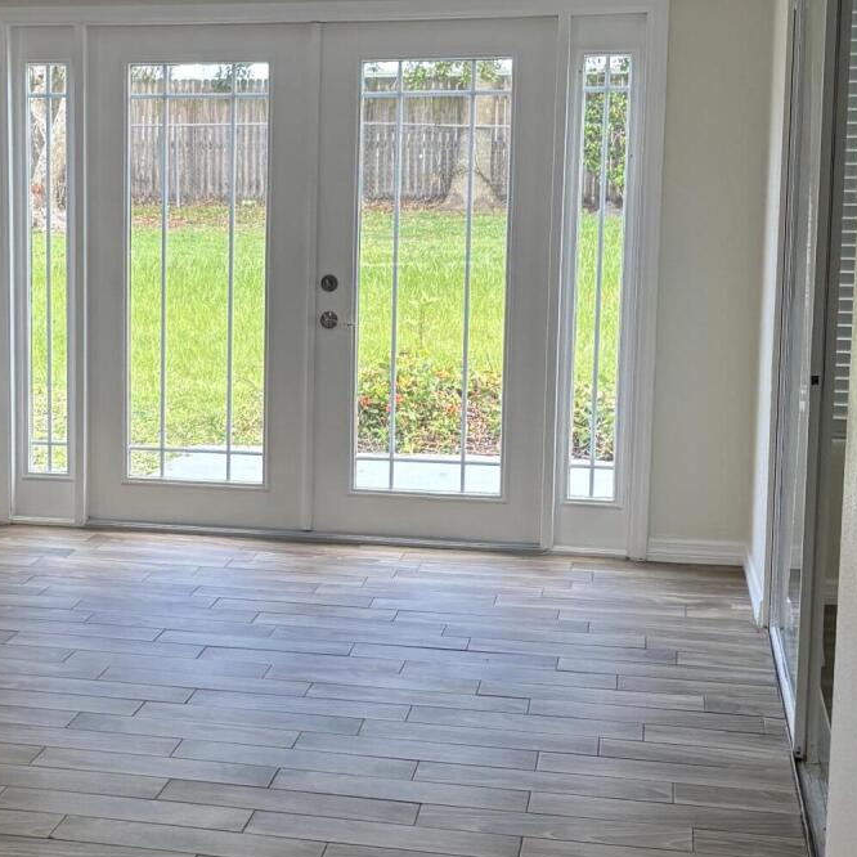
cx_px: 129
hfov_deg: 24.5
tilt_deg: -8.1
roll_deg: -0.2
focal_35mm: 69
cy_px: 401
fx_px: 1933
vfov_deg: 25.0
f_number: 1.6
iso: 100
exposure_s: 1/120
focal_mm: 5.96
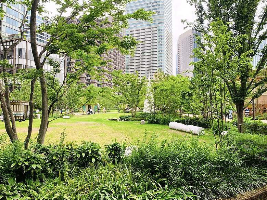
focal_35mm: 26
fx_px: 201
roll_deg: +0.4
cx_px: 134
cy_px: 100
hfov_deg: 67.3
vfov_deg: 53.1
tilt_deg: +4.1
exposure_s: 1/298
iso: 25
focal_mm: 4.25
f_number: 1.8
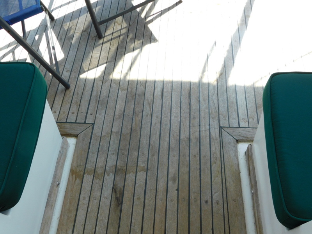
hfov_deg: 51.4
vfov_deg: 39.7
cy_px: 117
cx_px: 156
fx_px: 324
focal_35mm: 36
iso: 125
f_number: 3.5
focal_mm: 6.3
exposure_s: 1/250
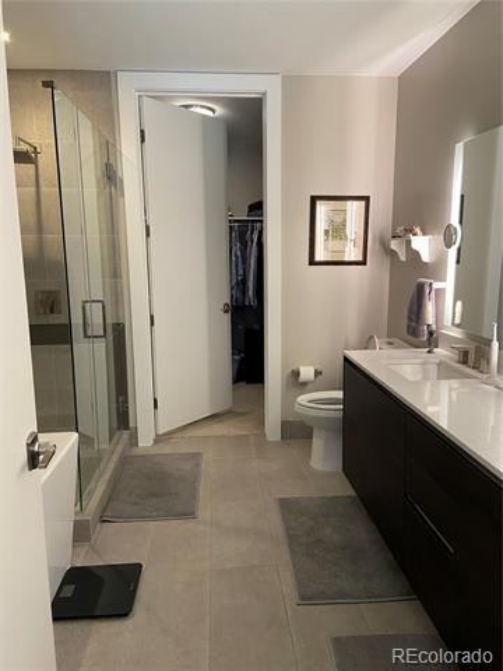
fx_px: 504
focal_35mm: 26
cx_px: 252
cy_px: 336
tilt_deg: -8.4
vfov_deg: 67.3
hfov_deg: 53.1
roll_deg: +2.7
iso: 100
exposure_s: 1/60
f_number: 1.8
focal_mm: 4.25
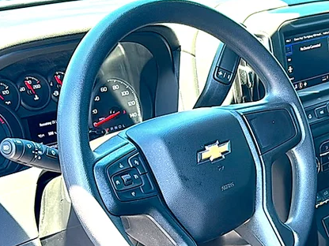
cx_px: 262
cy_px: 176
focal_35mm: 64
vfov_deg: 22.8
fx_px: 608
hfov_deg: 29.6
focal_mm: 6.86
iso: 125
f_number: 1.78
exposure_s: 1/153
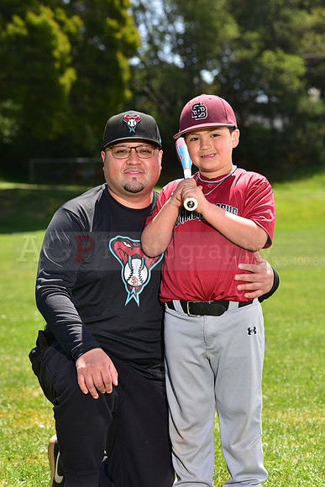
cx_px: 162
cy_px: 244
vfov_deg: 18.6
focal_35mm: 110
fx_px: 1489
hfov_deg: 12.5
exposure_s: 1/200
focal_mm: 110
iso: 80
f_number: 5.6
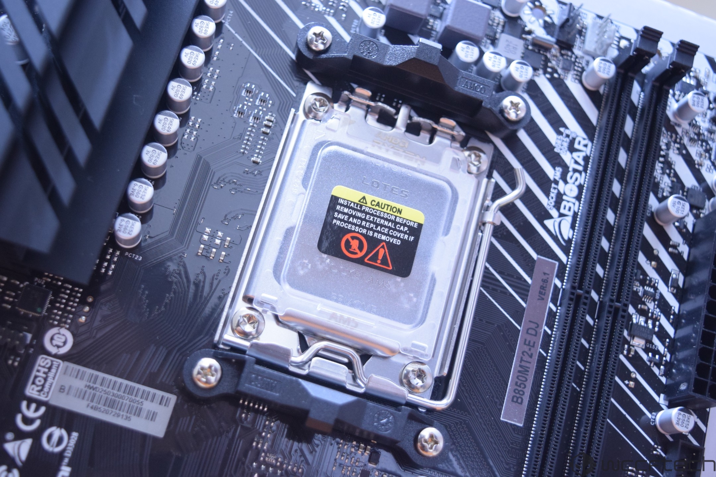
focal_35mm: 51
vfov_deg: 26.5
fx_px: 1014
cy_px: 238
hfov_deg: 38.9
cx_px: 358
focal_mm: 34
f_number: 5
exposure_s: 1/8
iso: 1600
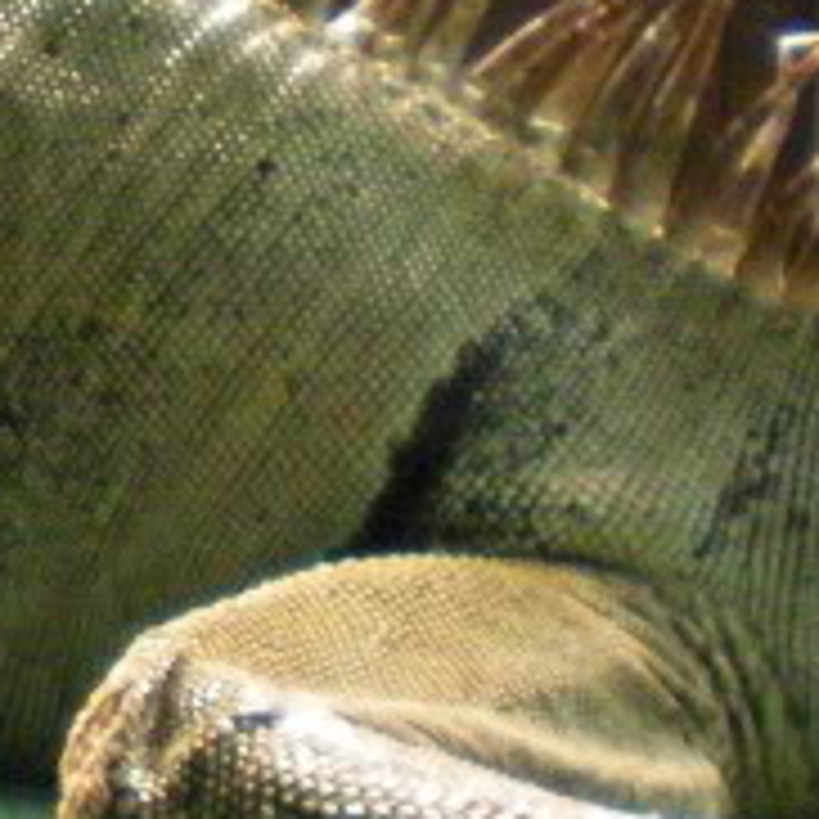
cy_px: -27
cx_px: -360
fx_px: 5059
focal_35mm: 189
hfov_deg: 9.0
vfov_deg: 9.2
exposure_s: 1/60
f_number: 3.1
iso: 250
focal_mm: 6.3
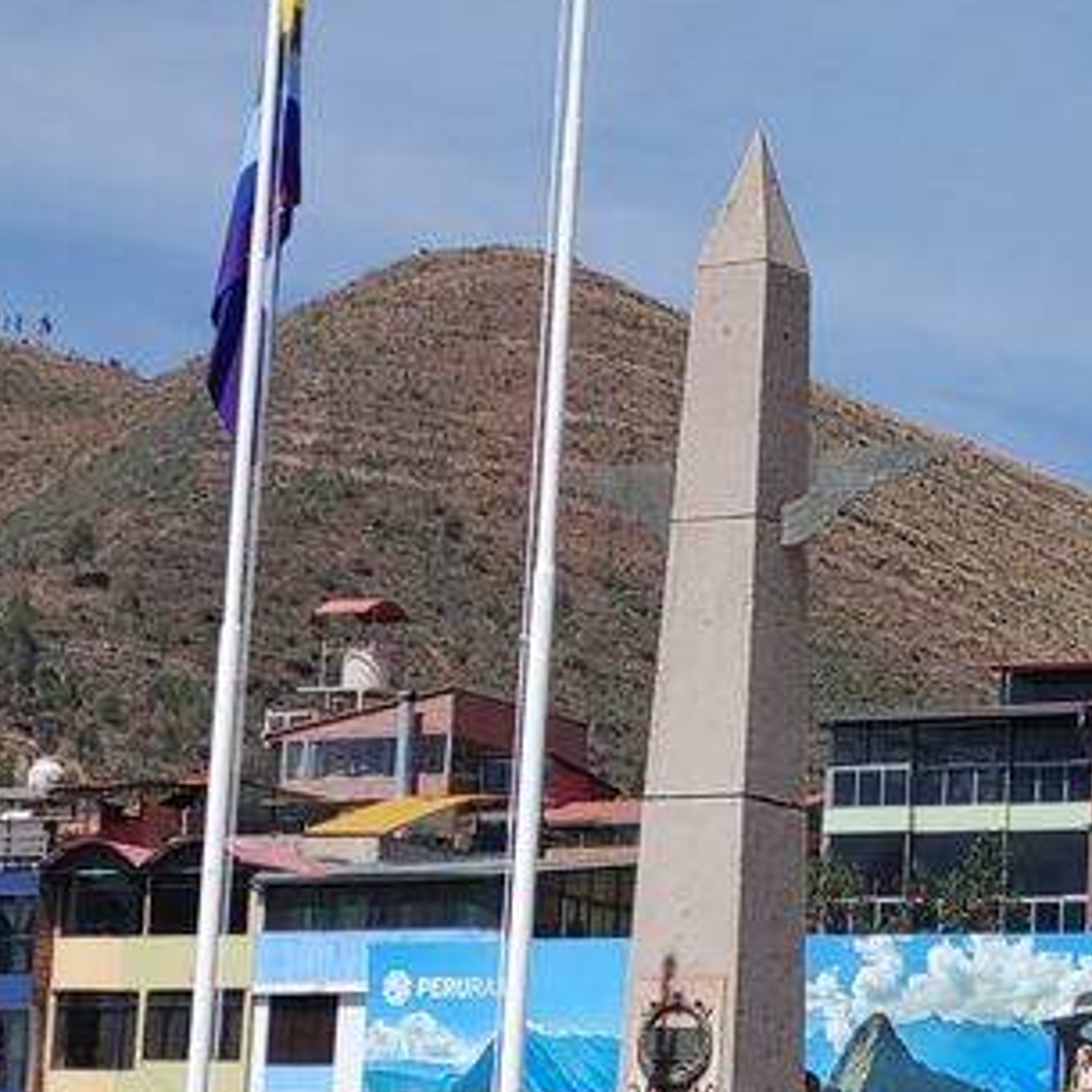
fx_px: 5425
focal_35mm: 152
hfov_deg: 11.5
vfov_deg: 11.5
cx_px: 301
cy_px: 473
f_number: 1.8
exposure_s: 1/1724
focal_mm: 5.58
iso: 50
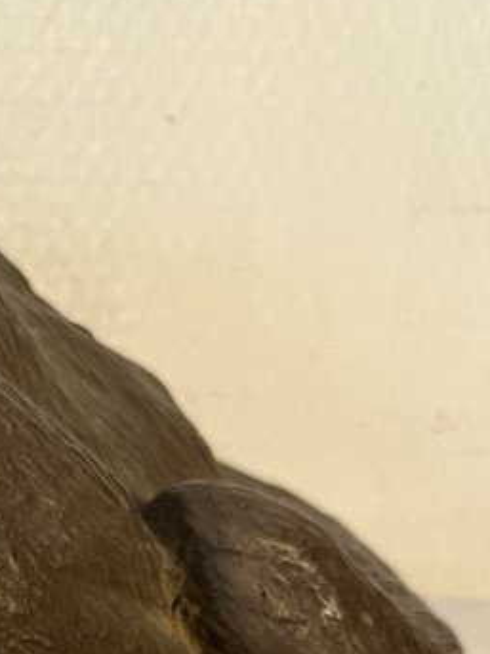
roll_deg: -1.6
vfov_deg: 19.1
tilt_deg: -27.0
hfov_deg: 15.5
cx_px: -145
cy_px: 965
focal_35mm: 91
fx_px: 1719
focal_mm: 5.1
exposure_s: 1/50
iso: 100
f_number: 1.6
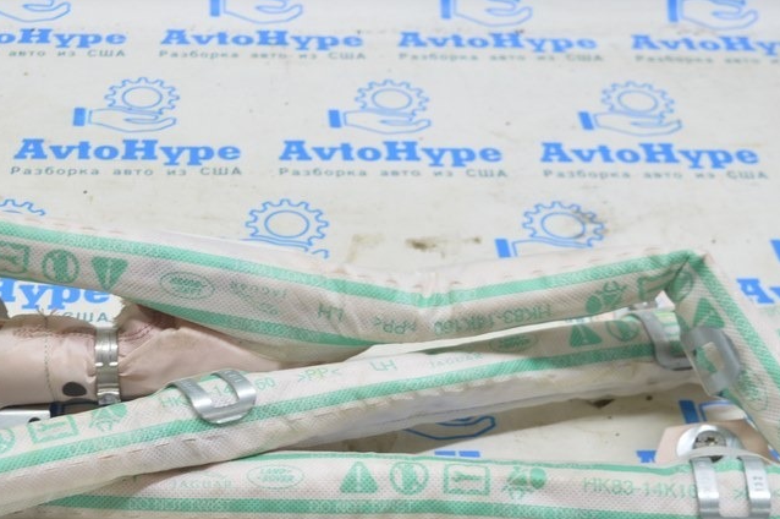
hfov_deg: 28.6
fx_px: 1511
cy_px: 376
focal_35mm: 70
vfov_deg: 19.4
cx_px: 220
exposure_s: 1/20
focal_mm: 29
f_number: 5.6
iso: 400
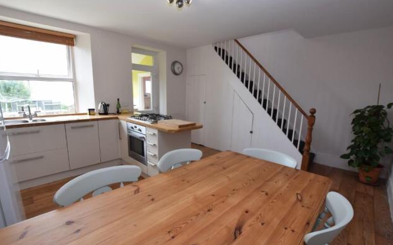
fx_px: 171
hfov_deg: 97.8
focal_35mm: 16
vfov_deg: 71.2
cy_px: 126
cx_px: 202
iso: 400
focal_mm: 10
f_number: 5
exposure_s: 1/100
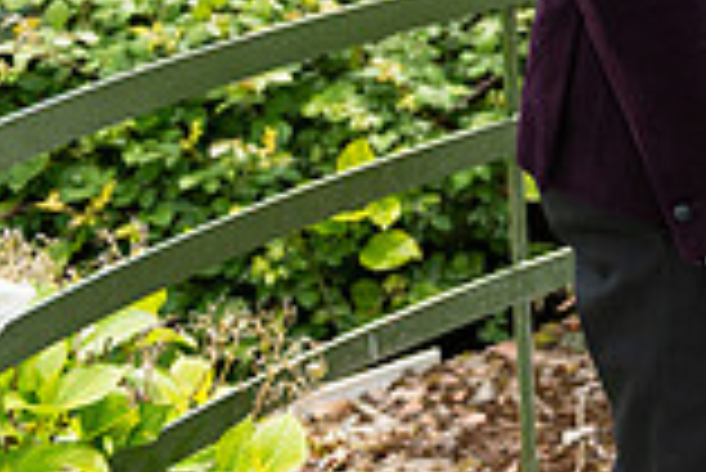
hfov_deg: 16.9
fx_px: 2100
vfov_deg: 12.6
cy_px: -79
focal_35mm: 107
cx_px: 1133
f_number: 3.5
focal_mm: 29
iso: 250
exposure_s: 1/1600
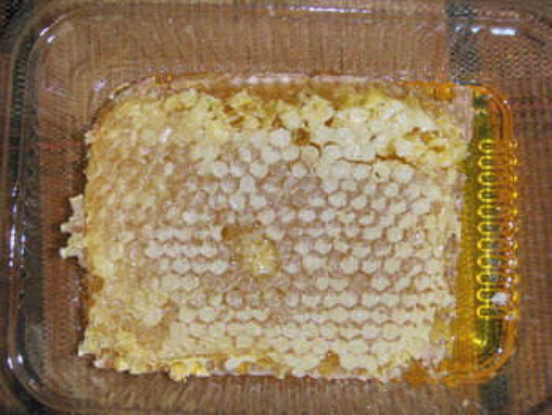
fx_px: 606
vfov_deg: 37.8
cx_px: 276
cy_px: 208
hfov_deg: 48.9
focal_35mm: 38
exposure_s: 1/30
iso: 100
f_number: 3.5
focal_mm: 6.7
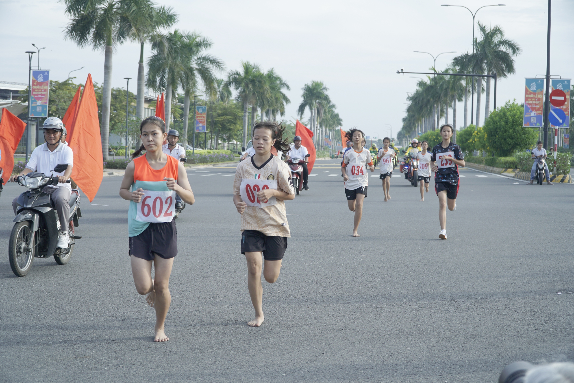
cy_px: 192
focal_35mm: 60
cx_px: 287
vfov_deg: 22.6
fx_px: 957
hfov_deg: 33.4
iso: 125
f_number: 5
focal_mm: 40
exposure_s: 1/320
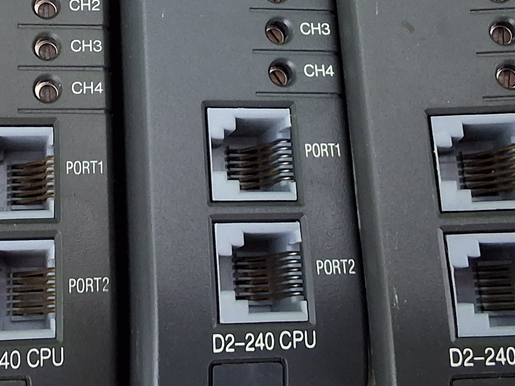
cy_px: 41
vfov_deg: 20.3
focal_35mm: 71
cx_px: 147
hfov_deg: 27.1
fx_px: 1056
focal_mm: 2.91
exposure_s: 1/20
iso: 500
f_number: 1.9
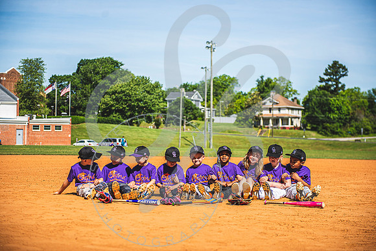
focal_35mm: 70
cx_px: 188
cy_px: 126
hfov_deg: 28.8
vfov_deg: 19.4
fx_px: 732
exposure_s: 1/1250
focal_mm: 70
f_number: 5.6
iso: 100
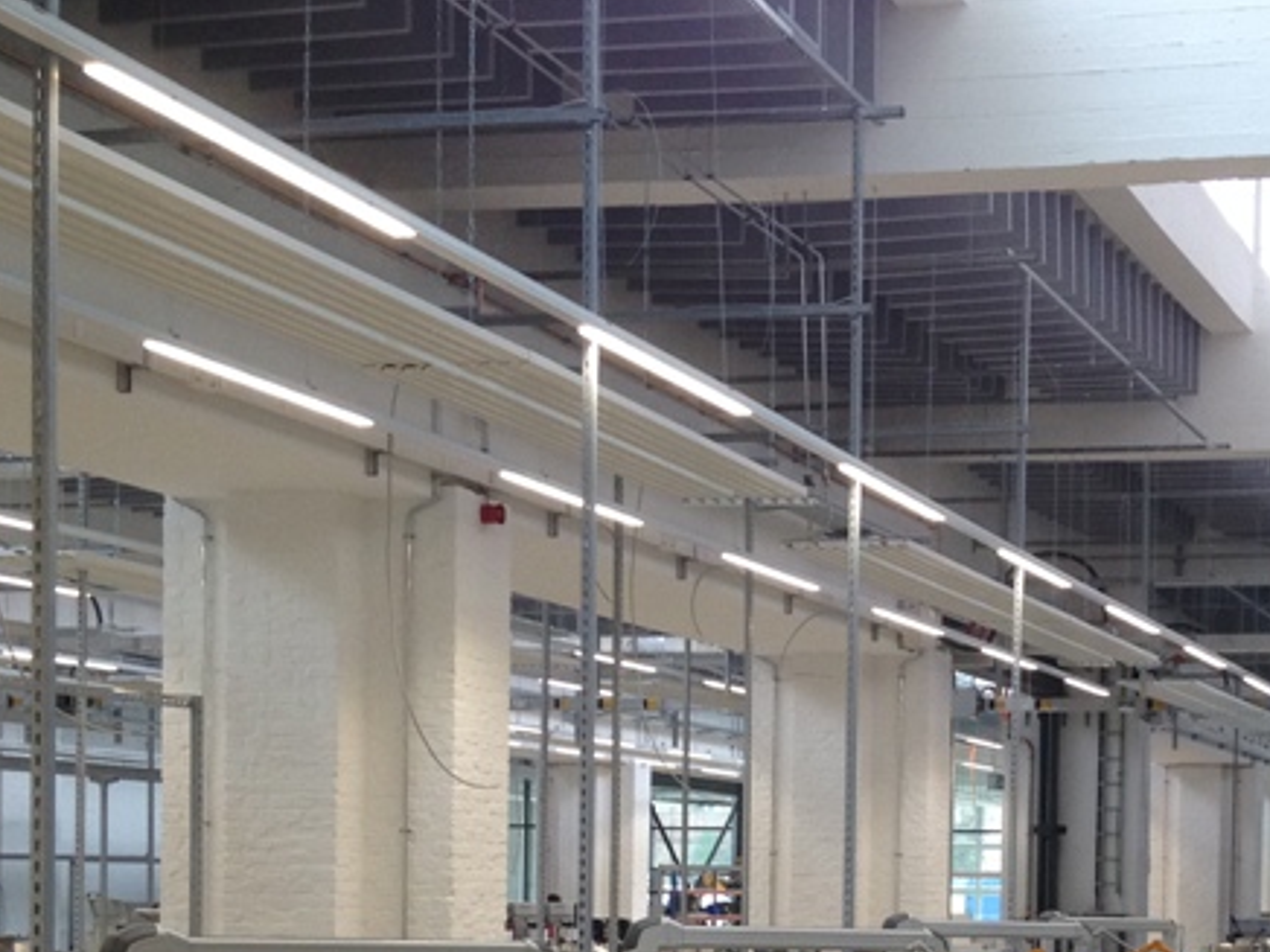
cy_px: 942
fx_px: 2605
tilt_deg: -2.1
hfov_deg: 26.7
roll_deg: -0.5
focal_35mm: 71
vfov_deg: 20.1
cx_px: 1088
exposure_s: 1/120
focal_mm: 4.12
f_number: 2.4
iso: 80
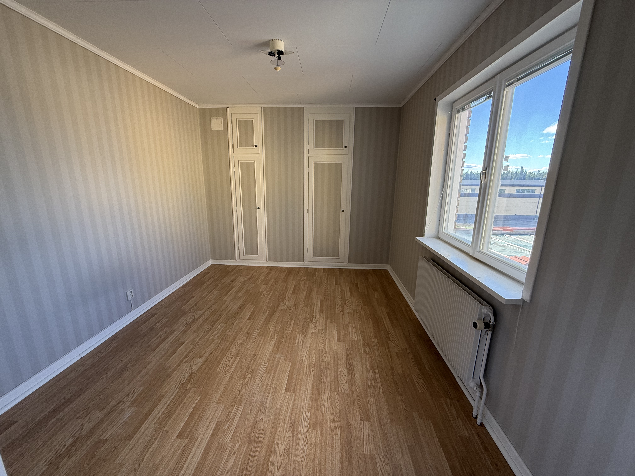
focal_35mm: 14
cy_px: 238
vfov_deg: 85.7
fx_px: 257
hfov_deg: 102.1
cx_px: 318
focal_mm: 2.22
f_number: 2.2
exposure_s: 1/99
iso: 100
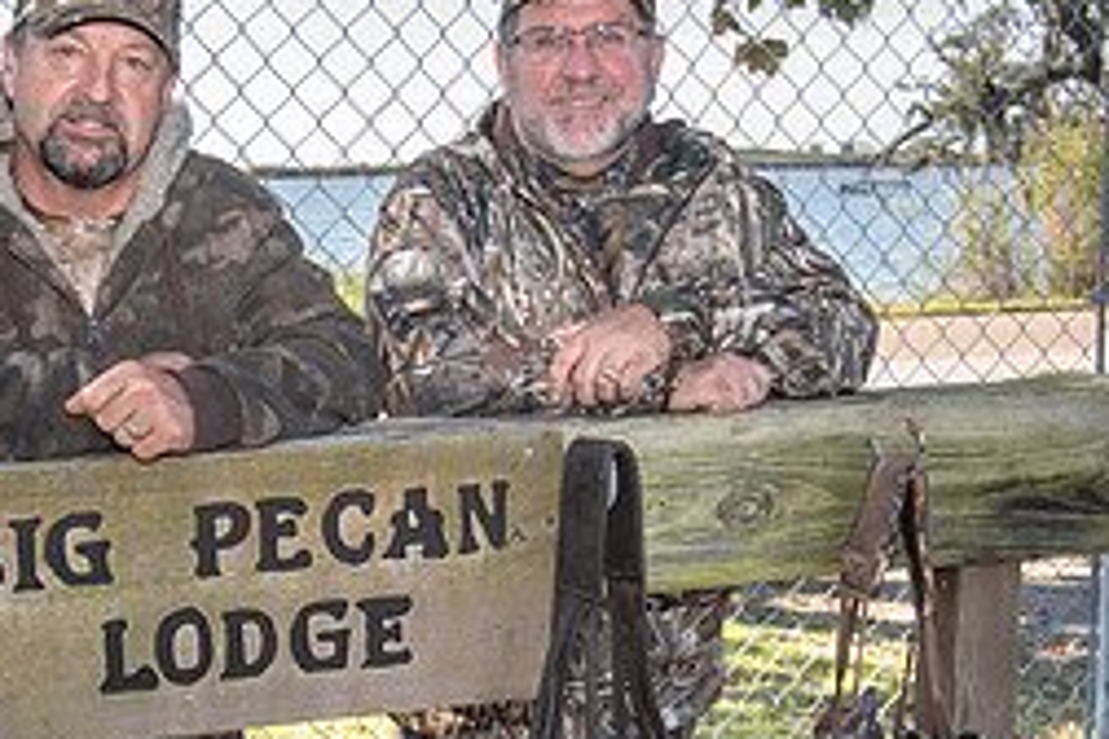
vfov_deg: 19.5
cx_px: 440
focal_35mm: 69
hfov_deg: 29.2
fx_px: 2125
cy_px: 592
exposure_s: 1/125
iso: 100
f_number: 5.6
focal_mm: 30
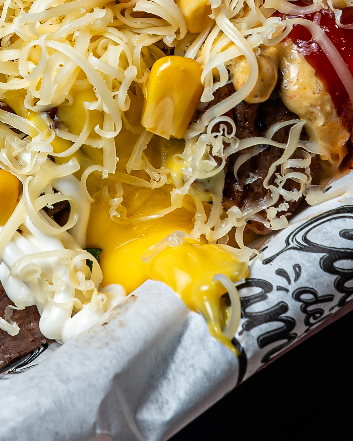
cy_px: -258
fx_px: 4742
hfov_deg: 4.3
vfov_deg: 5.3
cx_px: -89
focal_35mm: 363
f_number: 9
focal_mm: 85
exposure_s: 1/100
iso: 80
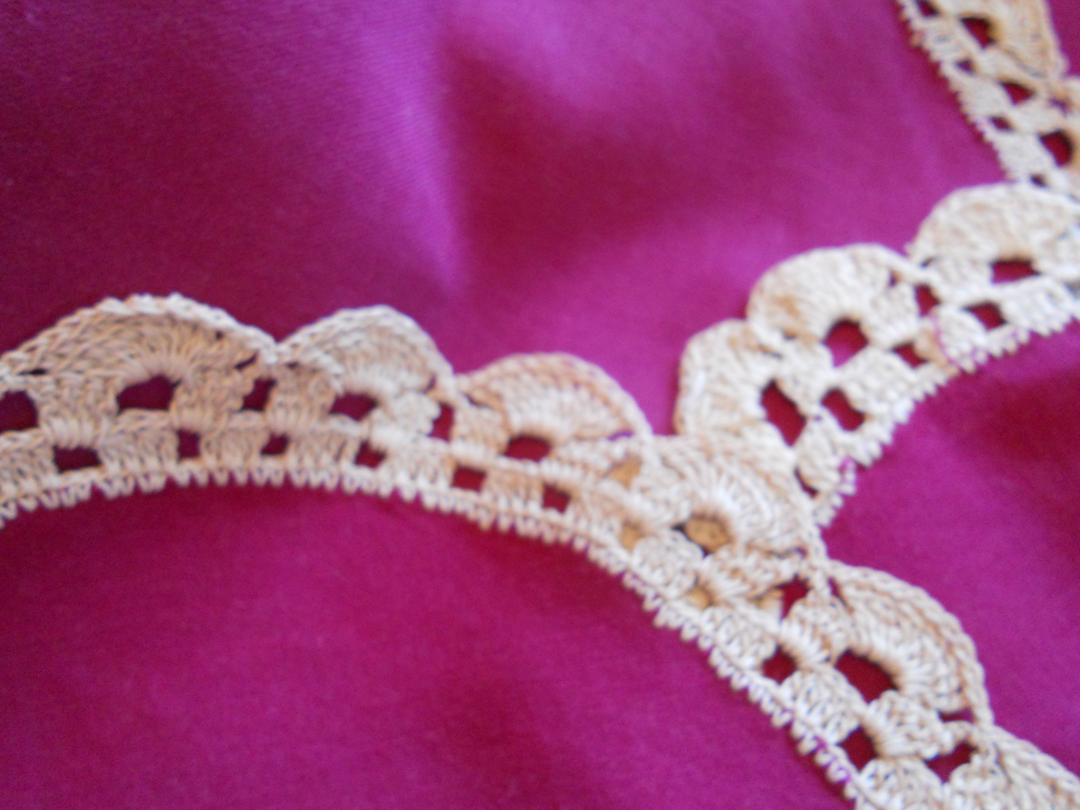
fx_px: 998
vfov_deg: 44.2
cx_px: 540
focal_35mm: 32
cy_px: 405
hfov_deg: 56.8
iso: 400
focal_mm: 5.8
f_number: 3.5
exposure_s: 1/25
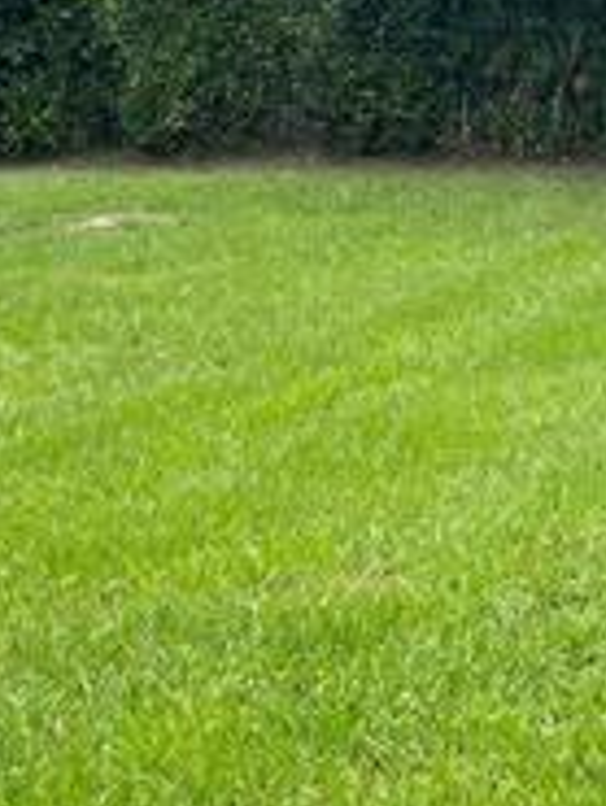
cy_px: 296
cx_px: 541
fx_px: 2518
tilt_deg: -7.7
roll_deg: +3.3
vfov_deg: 18.2
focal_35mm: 108
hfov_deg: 13.6
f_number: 1.6
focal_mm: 5.1
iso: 50
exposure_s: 1/858
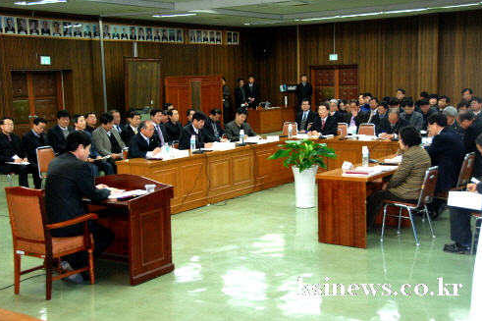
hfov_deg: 38.2
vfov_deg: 26.0
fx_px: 696
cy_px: 158
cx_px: 242
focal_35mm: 52
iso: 800
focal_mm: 34
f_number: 5
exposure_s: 1/60
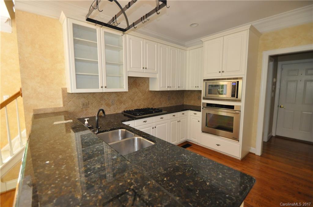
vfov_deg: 77.1
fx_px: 130
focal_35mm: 15
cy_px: 104
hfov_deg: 100.5
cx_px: 156
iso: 800
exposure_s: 1/60
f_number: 3.5
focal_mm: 10
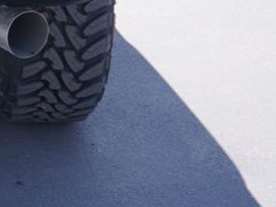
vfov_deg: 9.8
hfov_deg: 12.4
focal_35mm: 144
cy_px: -158
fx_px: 1149
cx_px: -237
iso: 100
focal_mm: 23
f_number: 5.6
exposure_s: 1/125
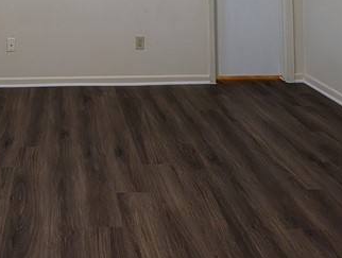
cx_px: 55
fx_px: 376
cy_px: -72
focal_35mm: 38
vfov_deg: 30.4
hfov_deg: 45.6
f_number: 1.7
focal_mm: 2.02
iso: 57
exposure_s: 1/121
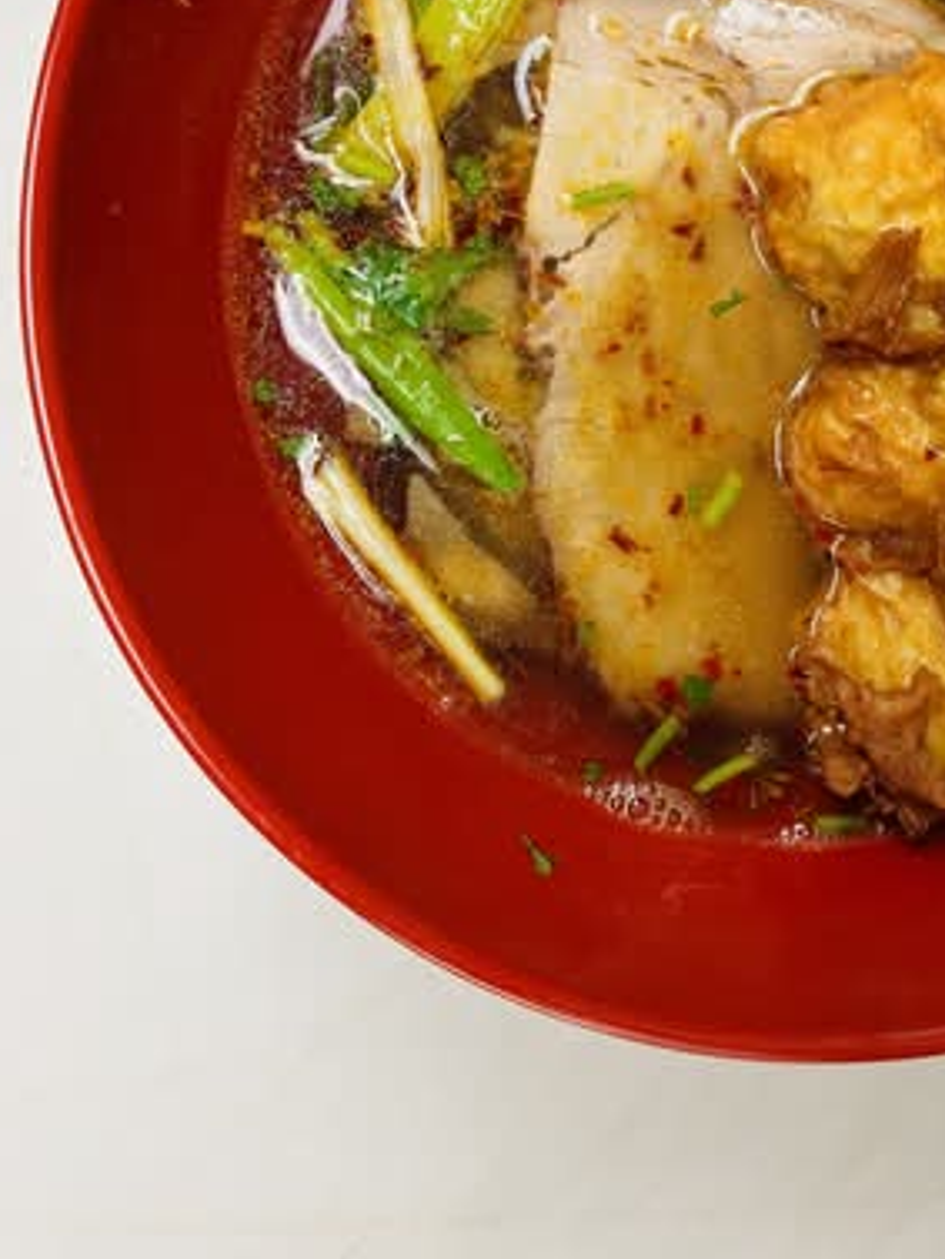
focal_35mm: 68
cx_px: 858
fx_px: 2474
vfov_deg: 28.0
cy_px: 269
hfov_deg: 21.1
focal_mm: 6.76
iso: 100
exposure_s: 1/60
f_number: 1.78
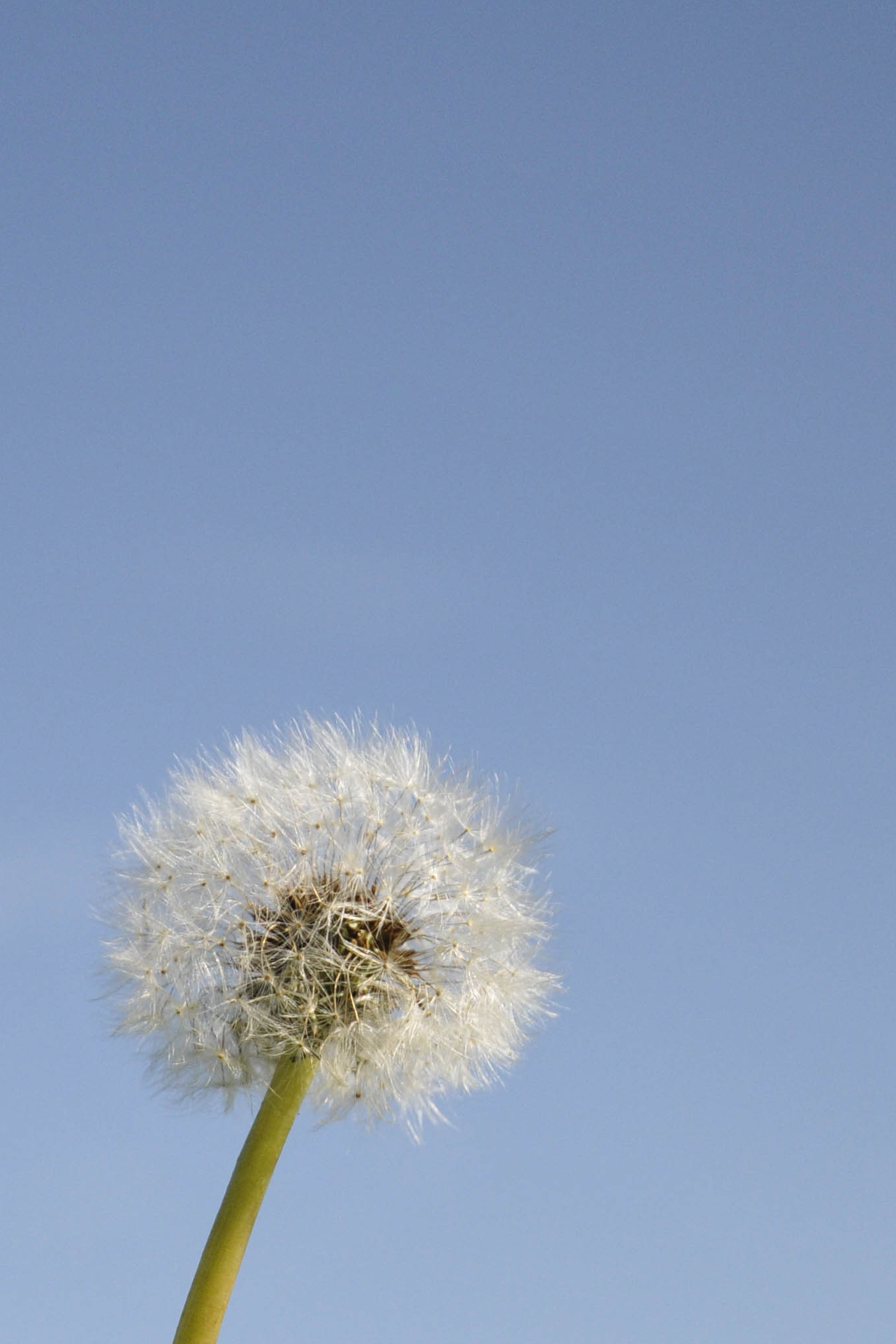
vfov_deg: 12.9
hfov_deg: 8.7
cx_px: 243
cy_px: 1353
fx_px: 5861
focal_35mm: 157
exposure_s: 1/4000
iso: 800
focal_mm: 50
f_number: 5.6
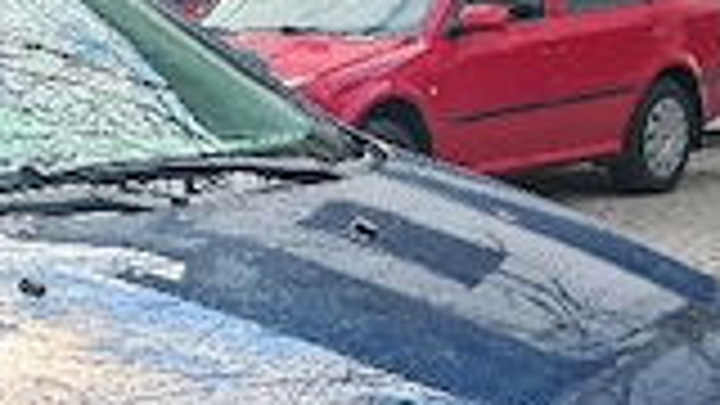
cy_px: 612
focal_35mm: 110
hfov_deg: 18.2
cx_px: -194
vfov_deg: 10.6
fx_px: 2100
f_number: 2
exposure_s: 1/2000
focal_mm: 6.83
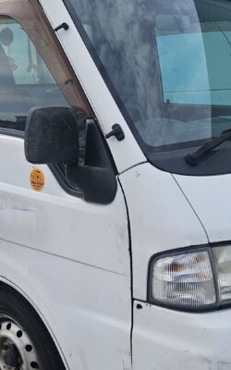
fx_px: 393
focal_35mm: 39
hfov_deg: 32.8
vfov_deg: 50.4
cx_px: 117
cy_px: 197
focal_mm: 5.4
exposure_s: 1/1429
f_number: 1.8
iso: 25
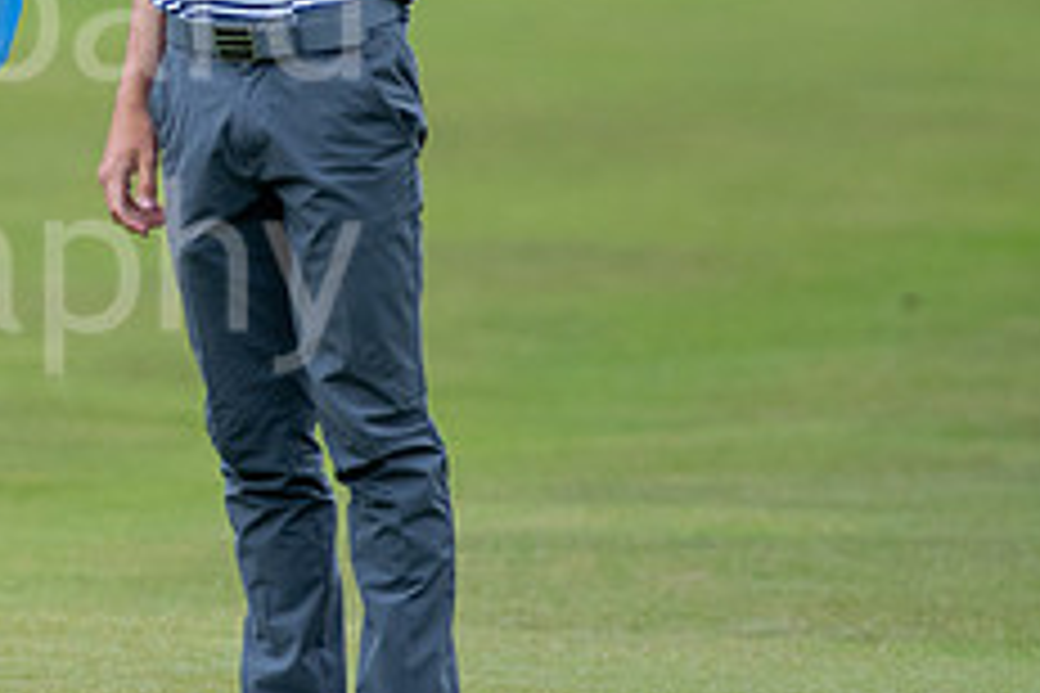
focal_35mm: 1128
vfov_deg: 1.2
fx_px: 32584
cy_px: 47
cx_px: -212
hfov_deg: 1.8
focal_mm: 300
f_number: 4
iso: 640
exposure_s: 1/2000
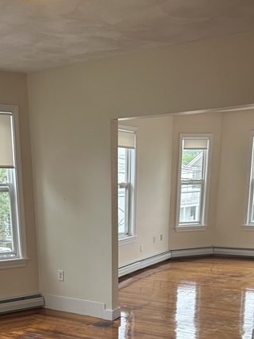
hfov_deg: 32.8
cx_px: 101
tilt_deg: -14.8
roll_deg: +0.2
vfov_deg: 40.0
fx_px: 431
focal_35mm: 44
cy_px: 302
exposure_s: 1/121
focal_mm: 6.86
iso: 100
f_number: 1.78
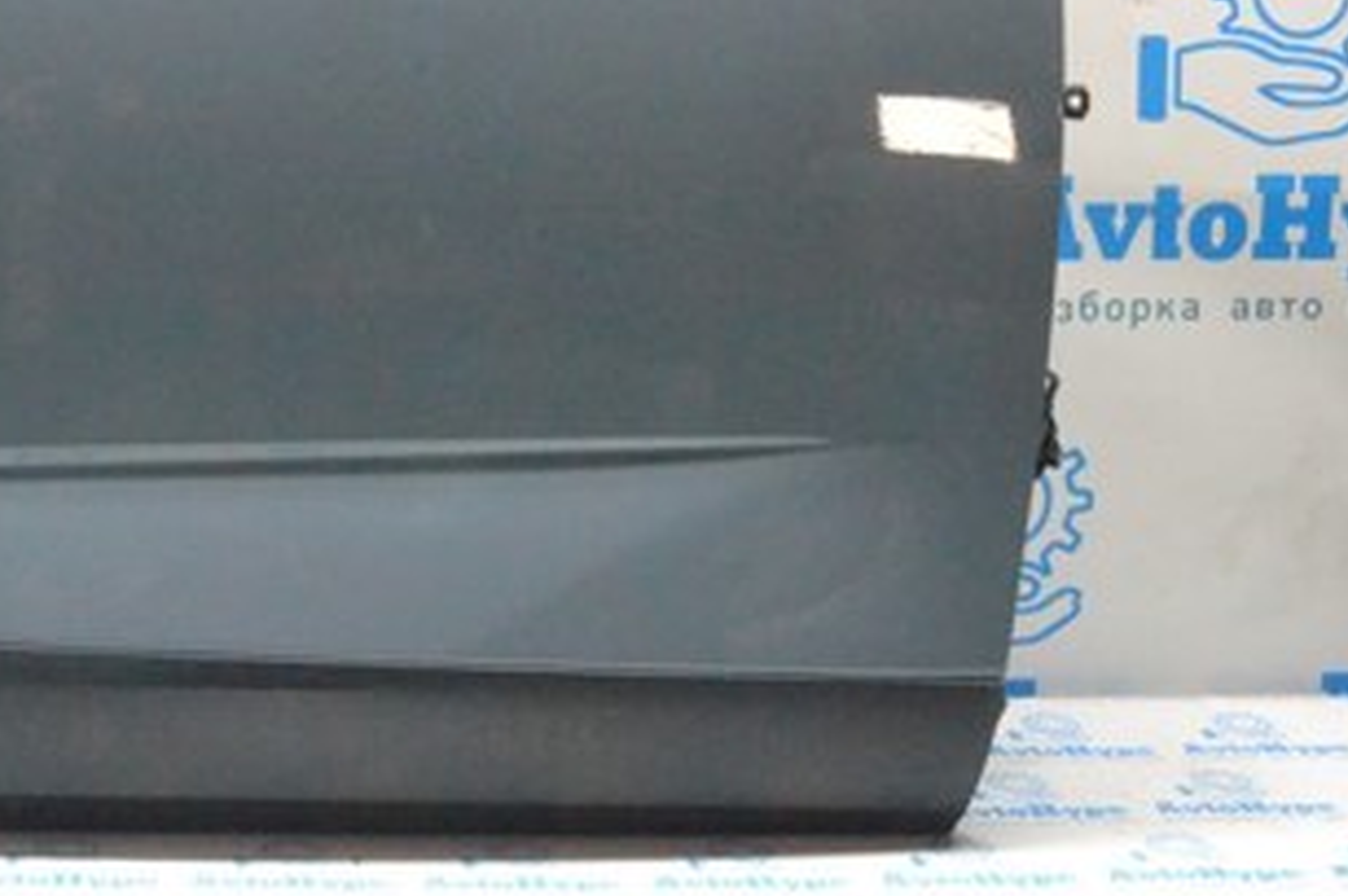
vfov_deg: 17.7
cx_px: 92
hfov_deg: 26.0
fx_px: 2805
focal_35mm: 75
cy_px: 4
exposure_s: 1/50
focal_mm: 24
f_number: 13
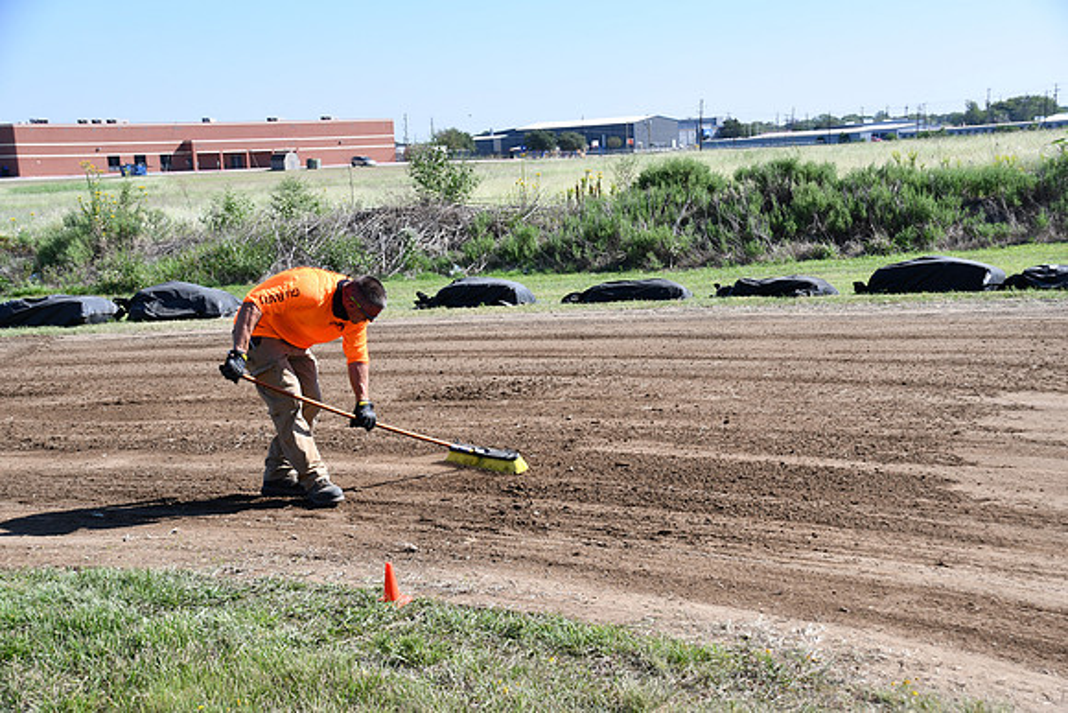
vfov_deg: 23.8
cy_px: 356
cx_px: 534
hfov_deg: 35.0
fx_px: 1691
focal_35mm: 57
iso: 140
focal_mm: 38
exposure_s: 1/250
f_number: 8
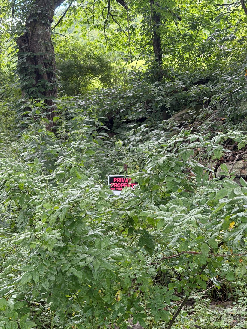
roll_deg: +0.0
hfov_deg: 30.3
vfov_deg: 39.7
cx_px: 124
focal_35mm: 48
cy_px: 164
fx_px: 457
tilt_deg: +0.9
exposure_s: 1/212
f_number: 1.78
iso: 160
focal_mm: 6.76
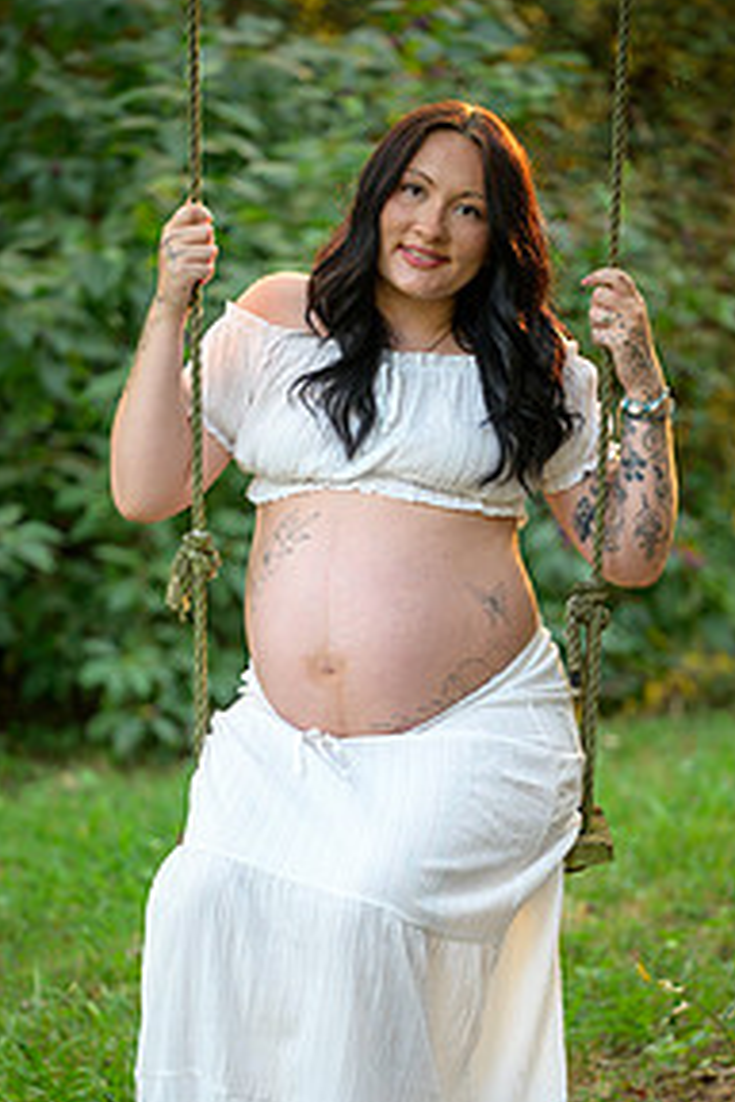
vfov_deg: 12.5
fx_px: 5022
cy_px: 708
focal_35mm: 164
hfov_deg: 8.4
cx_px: 383
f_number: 2.8
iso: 720
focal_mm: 105
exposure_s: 1/125
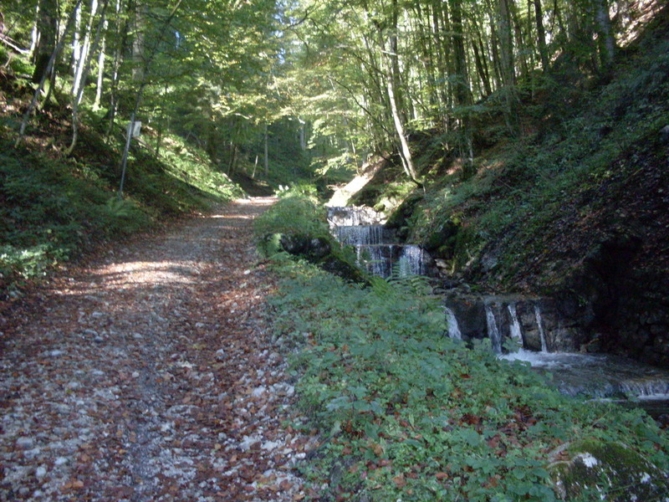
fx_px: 734
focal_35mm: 38
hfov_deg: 49.0
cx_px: 334
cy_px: 251
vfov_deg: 37.7
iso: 240
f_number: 2.8
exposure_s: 1/45
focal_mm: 6.3
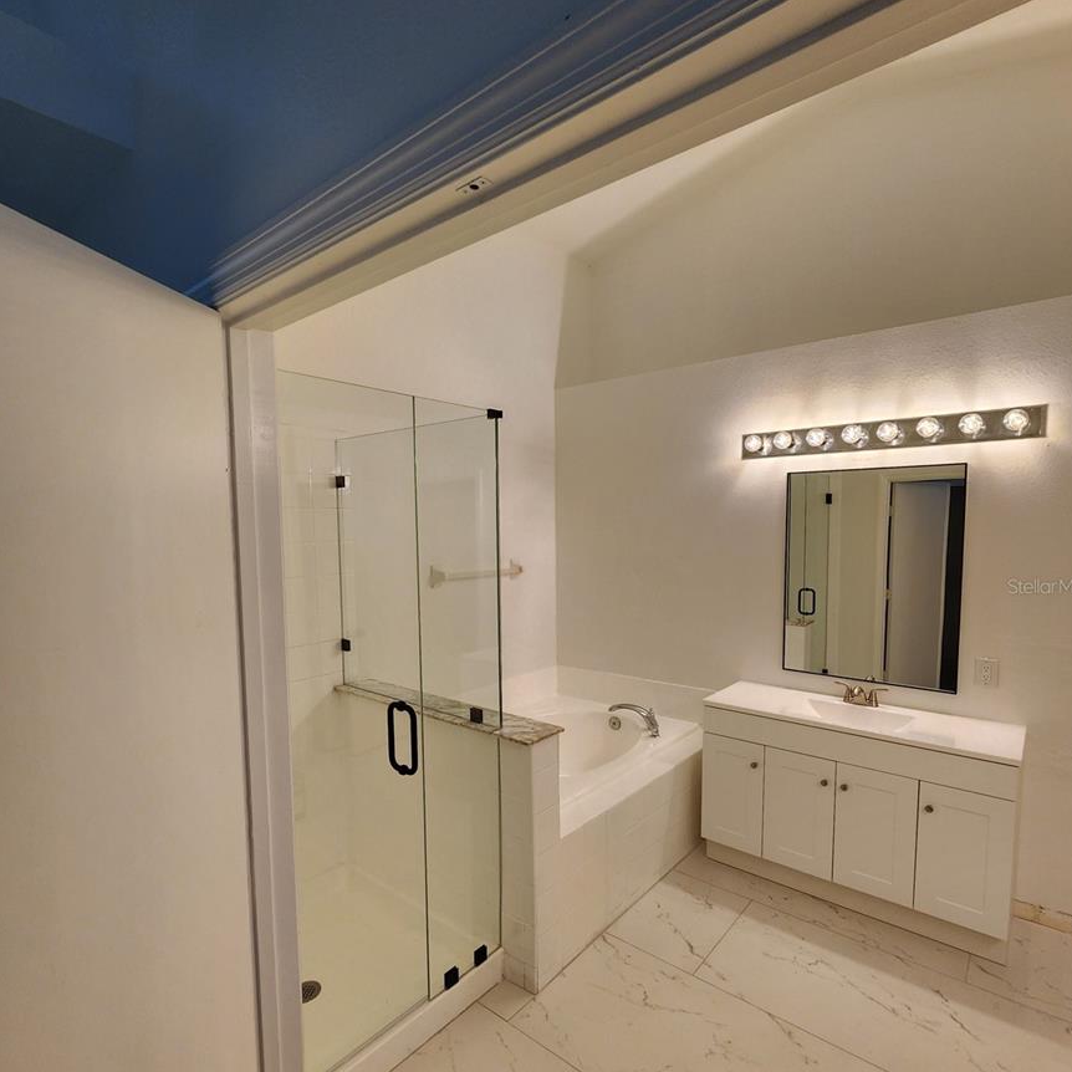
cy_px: 586
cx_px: 536
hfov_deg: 87.4
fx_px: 561
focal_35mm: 16
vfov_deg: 87.2
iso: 125
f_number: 2.2
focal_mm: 2.2
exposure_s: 1/60
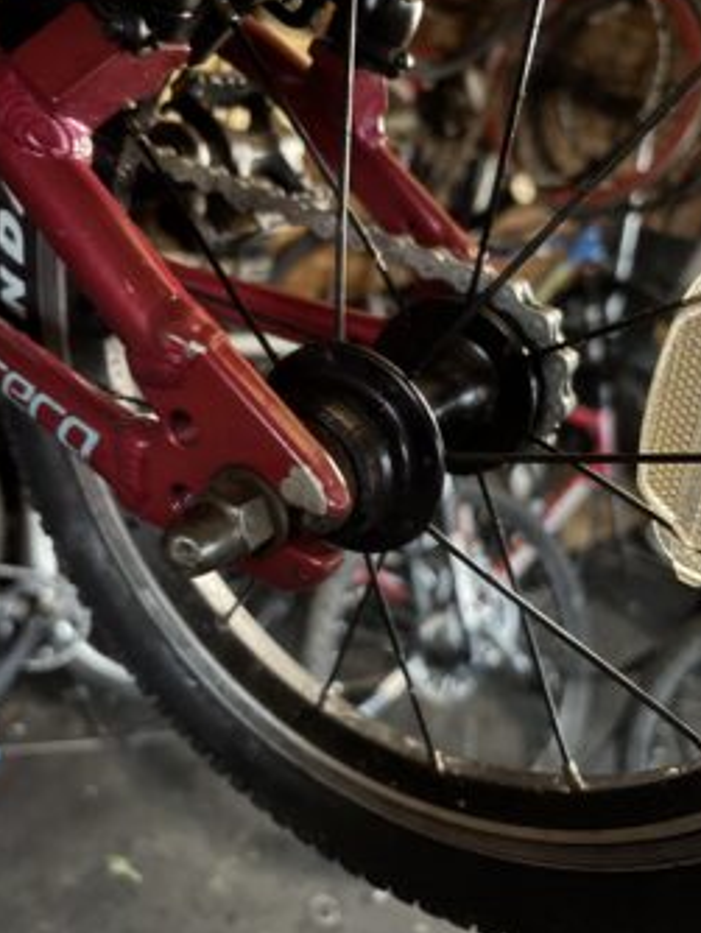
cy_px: 461
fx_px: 755
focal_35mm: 28
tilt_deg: -27.7
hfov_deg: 49.8
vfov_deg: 63.4
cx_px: 363
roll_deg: -18.2
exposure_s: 1/17
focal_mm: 5.96
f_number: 1.6
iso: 800
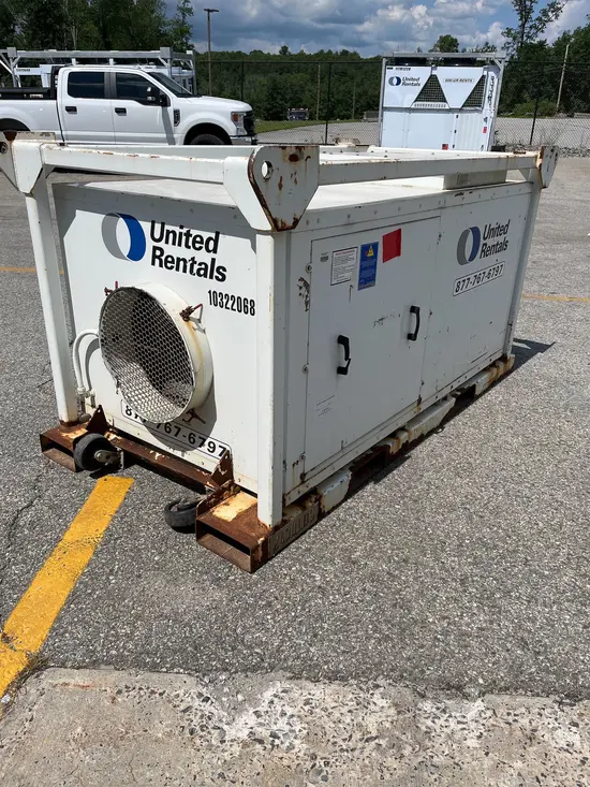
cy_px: 394
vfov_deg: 67.3
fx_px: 591
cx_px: 295
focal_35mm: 26
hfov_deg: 53.1
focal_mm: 5.1
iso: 50
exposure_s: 1/6897
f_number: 1.6
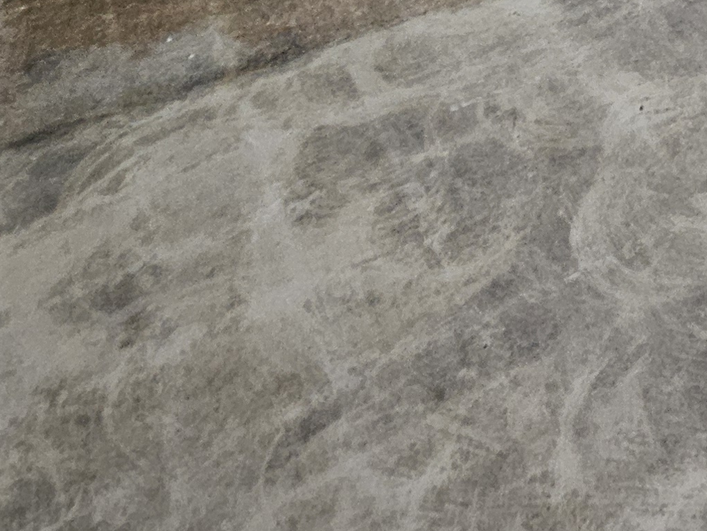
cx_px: 760
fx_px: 1042
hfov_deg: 33.2
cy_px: -464
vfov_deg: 19.7
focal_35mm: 51
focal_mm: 1.74
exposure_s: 1/60
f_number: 2.2
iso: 250
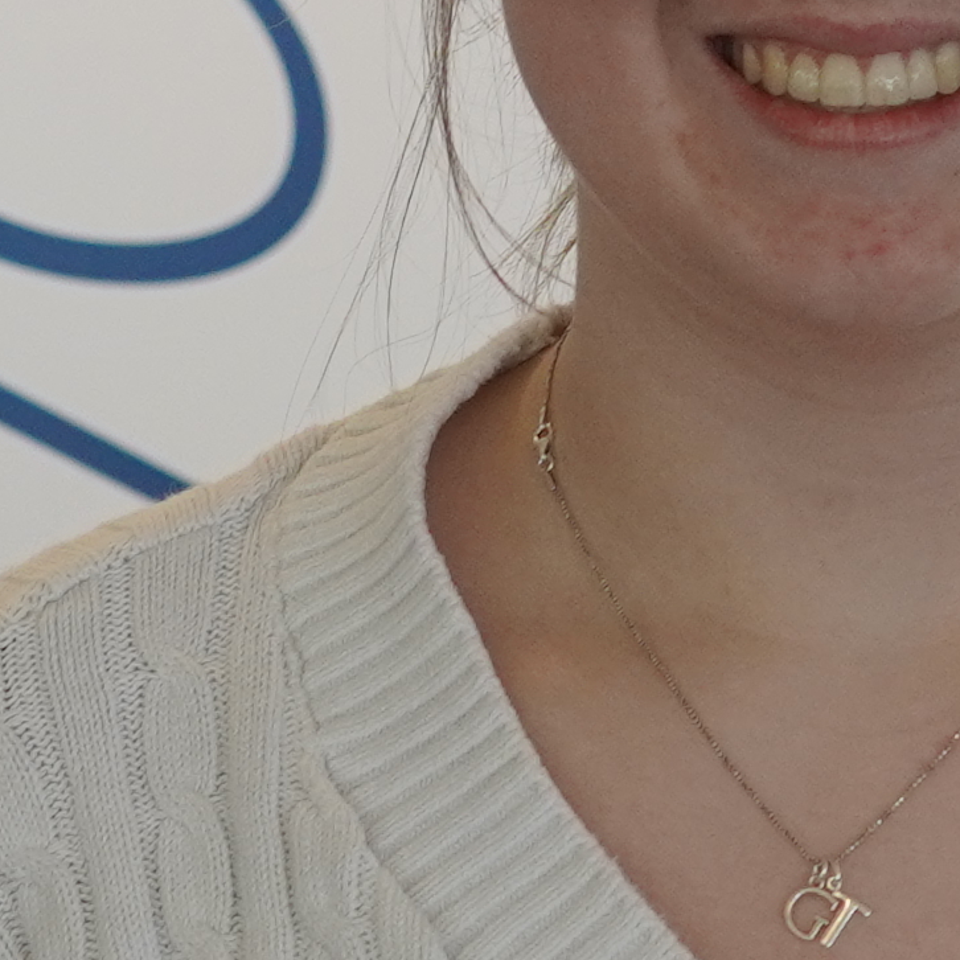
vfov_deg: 5.5
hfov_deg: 5.5
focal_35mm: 316
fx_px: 9915
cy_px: 78
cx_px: 274
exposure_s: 1/160
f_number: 4
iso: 400
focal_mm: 30
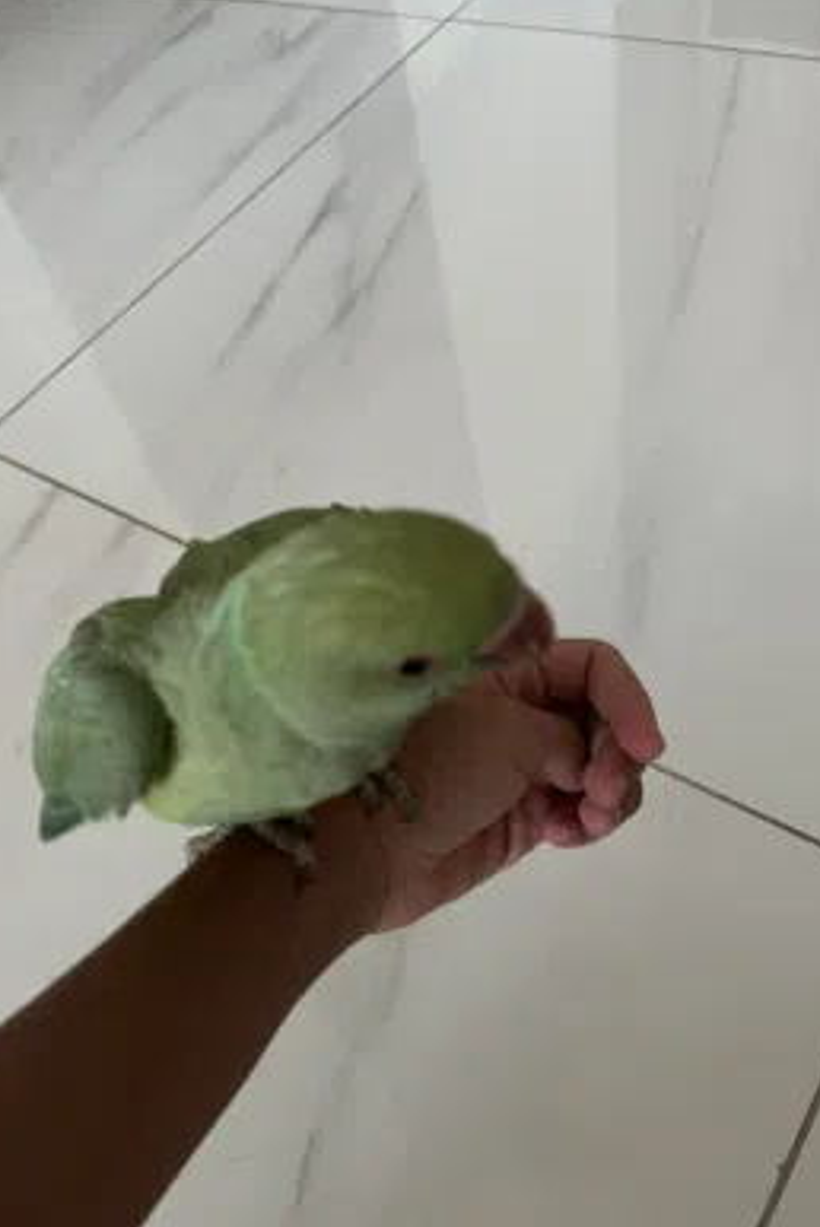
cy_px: 594
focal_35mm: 28
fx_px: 955
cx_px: 400
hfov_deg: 46.5
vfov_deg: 65.4
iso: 400
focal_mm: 5.1
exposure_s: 1/33
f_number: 1.6
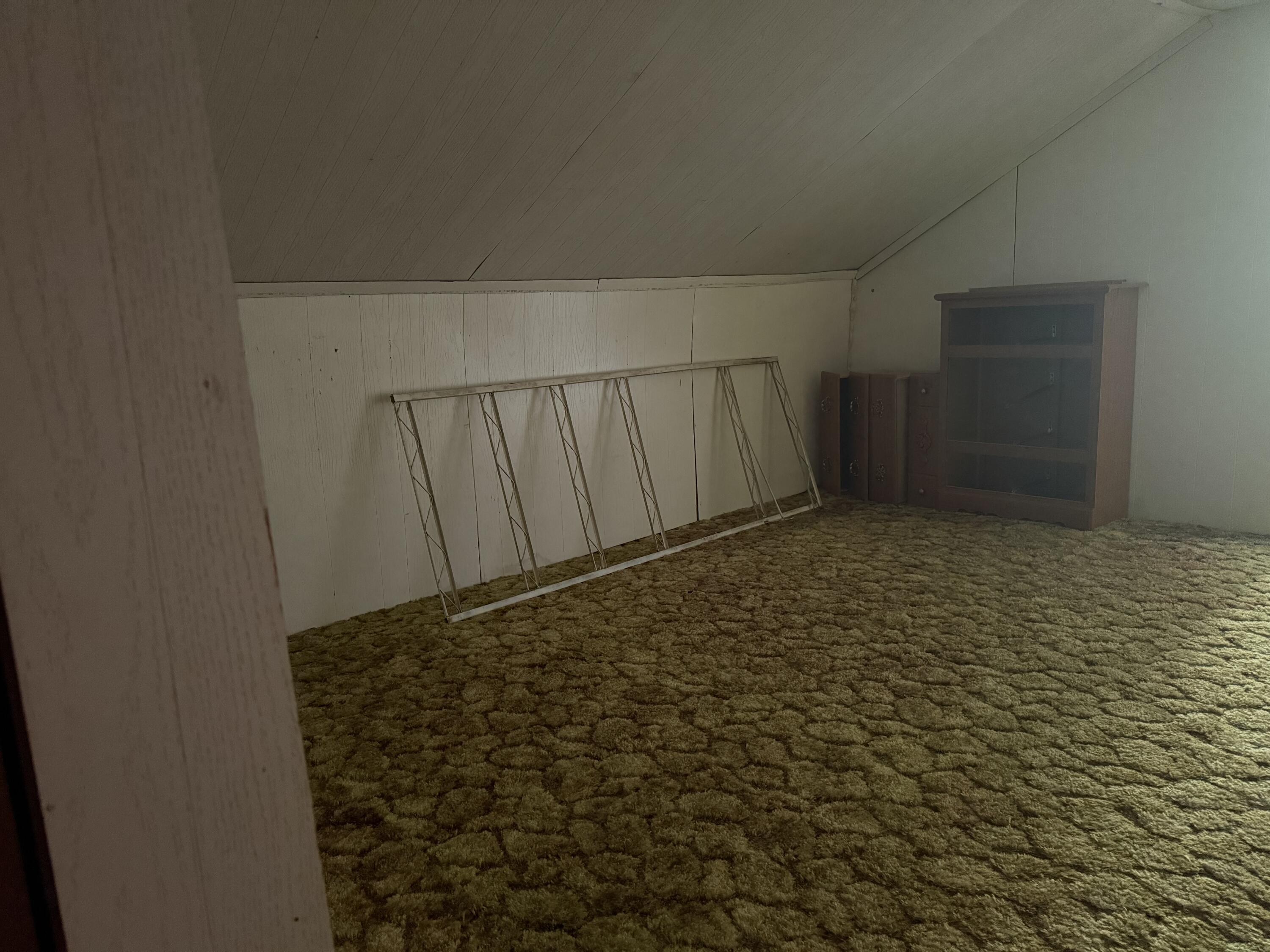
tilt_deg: -11.2
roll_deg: +2.0
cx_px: 635
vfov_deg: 56.8
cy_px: 476
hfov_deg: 71.6
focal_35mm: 24
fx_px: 881
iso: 1600
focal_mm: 6.76
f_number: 1.78
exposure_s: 1/30
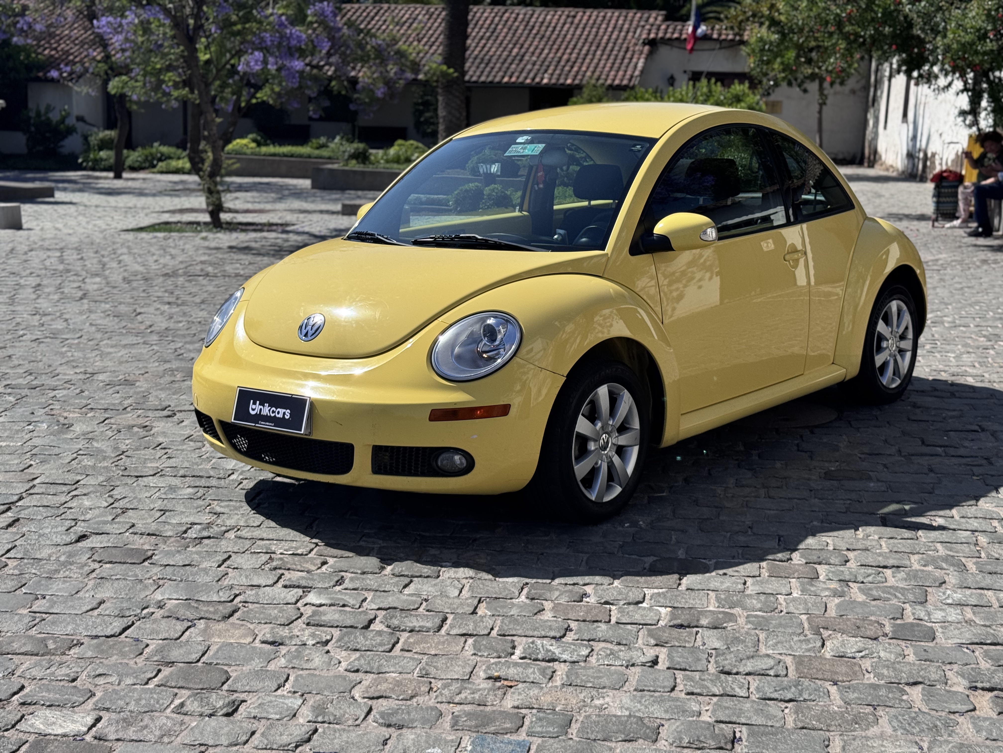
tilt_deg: -9.7
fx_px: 1391
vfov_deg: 30.3
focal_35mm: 48
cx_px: 502
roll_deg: -2.1
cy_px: 376
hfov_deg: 39.7
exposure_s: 1/6410
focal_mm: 6.76
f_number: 1.78
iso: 64
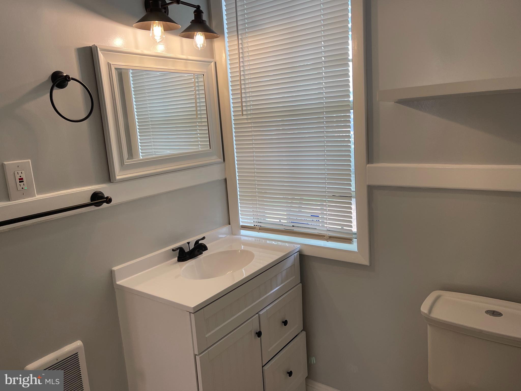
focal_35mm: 26
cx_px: 260
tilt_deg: -10.7
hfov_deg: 67.3
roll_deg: +3.5
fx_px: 391
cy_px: 196
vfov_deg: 53.1
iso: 100
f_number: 1.6
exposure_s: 1/120
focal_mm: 5.1
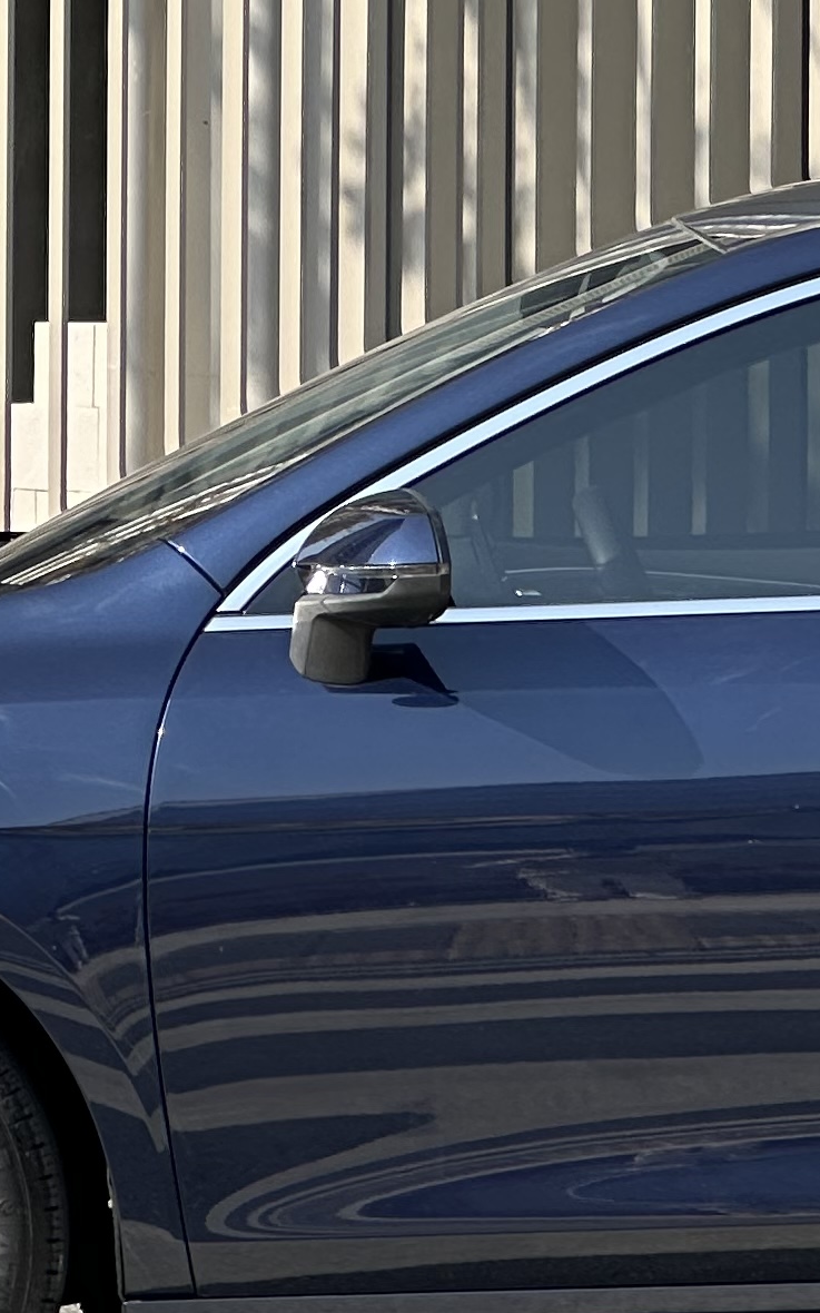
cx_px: 970
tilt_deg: -0.6
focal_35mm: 279
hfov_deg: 4.7
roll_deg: -0.2
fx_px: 9981
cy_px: 434
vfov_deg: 7.5
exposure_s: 1/290
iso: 32
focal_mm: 9
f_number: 2.8
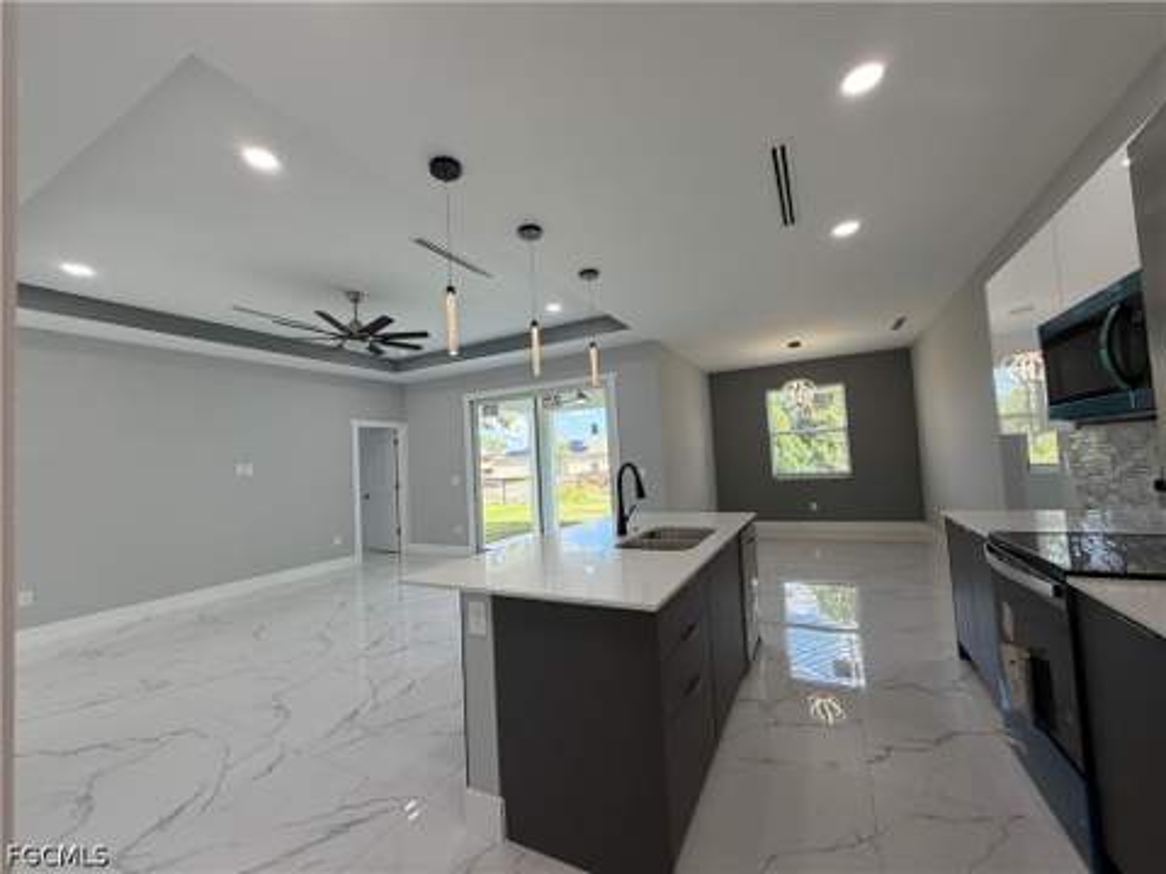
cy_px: 437
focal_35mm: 14
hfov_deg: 102.1
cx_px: 583
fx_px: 472
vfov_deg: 85.7
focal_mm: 2.22
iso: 125
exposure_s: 1/120
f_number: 2.2
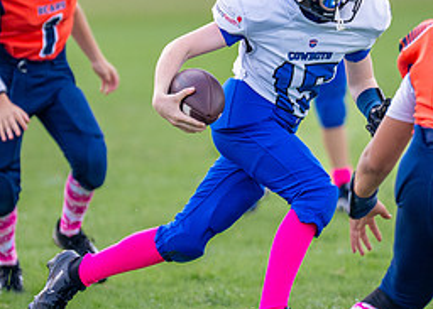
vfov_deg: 2.4
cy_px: 97
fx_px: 7344
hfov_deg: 3.4
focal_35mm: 597
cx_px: 235
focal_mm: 200
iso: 400
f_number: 2.8
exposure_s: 1/2500
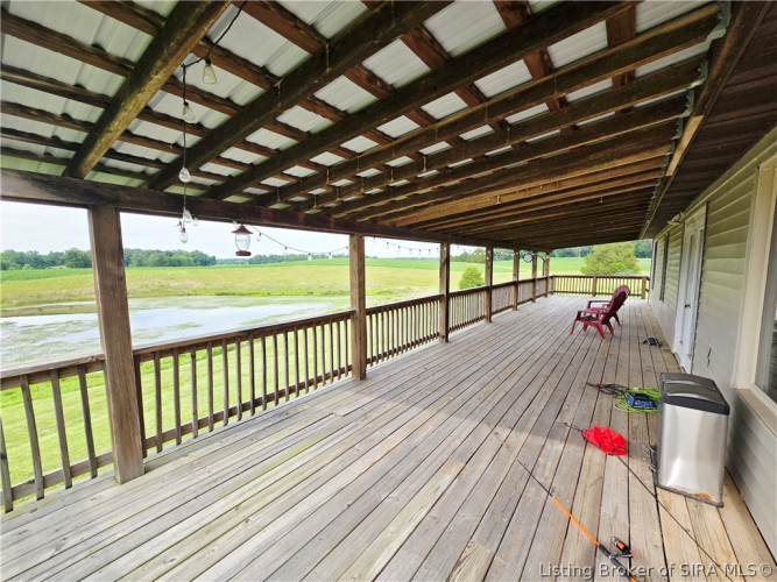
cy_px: 291
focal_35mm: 13
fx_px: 292
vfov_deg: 89.9
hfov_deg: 106.2
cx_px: 388
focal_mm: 2.2
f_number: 2.2
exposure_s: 1/667
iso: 50
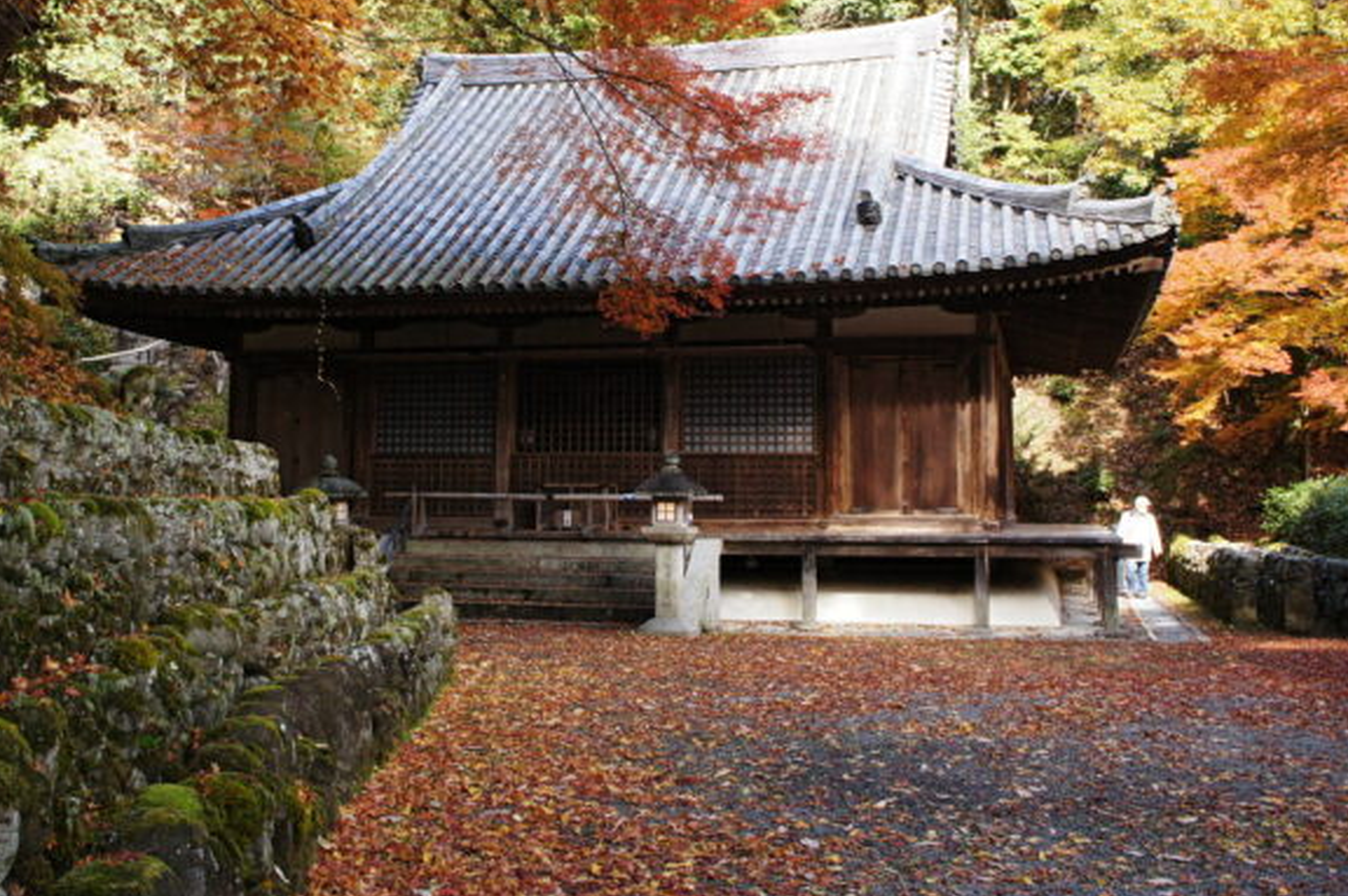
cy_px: 317
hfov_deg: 44.3
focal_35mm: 44
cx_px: 543
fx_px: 1646
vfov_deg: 30.3
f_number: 7.1
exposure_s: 1/40
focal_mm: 22
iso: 640
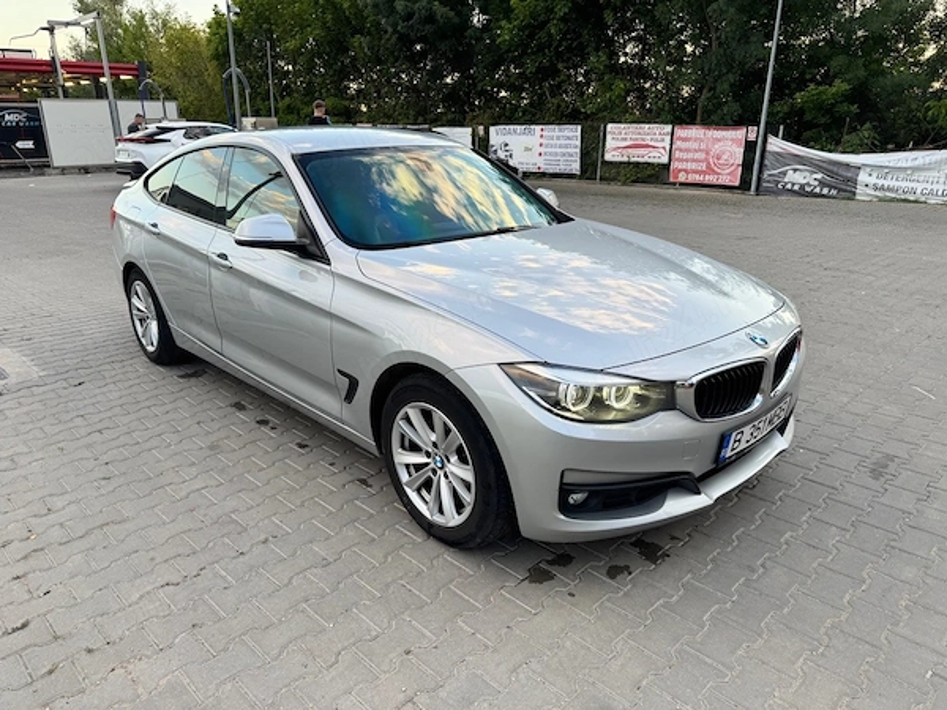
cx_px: 474
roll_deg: +0.4
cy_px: 355
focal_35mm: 24
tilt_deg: -18.4
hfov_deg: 71.6
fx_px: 657
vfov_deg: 56.8
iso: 64
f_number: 1.78
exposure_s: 1/151
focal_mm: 6.76
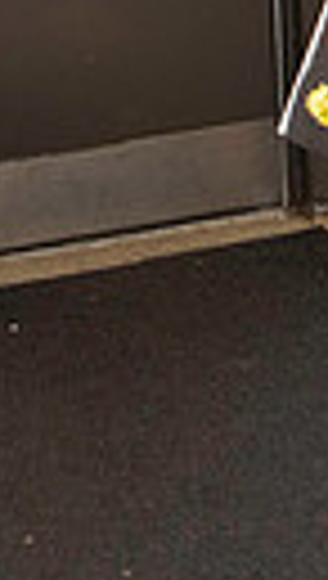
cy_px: -320
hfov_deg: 8.1
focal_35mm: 147
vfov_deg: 13.6
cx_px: 535
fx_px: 2263
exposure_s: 1/200
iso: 640
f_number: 4.5
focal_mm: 24
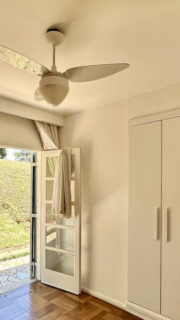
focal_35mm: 27
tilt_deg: -0.3
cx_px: 62
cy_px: 182
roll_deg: -0.8
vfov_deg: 69.5
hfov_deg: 42.4
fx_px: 229
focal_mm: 2.22
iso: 40
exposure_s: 1/433
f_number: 2.2
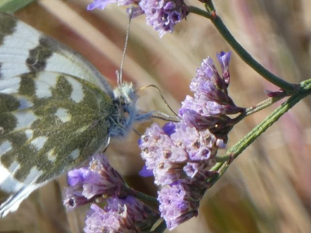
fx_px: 6730
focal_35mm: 749
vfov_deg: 2.0
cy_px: 95
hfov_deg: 2.6
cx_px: 107
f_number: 5.6
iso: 80
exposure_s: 1/100
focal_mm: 101.4
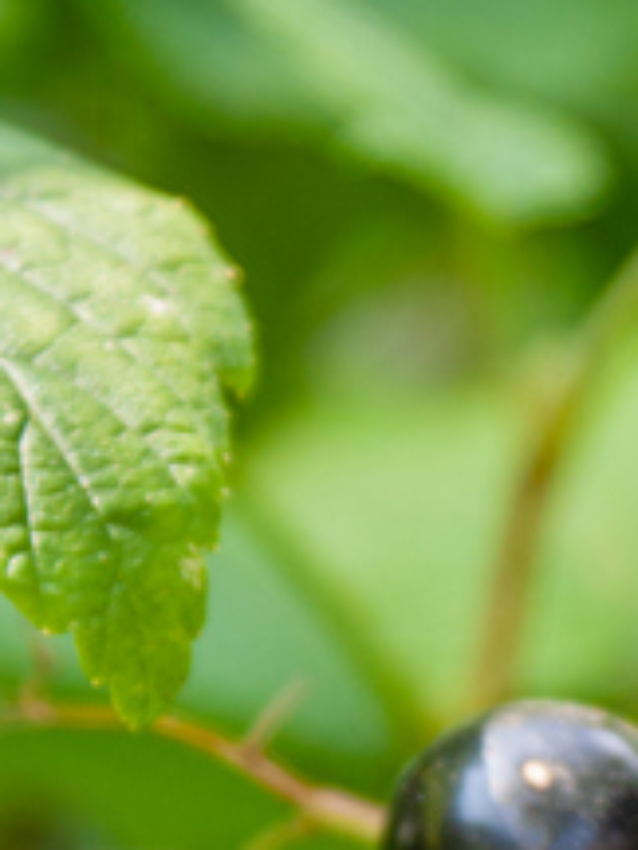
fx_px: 7127
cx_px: 1126
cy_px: 813
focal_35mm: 290
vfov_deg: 6.8
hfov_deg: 5.1
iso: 160
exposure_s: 1/125
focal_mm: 60
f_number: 5.6
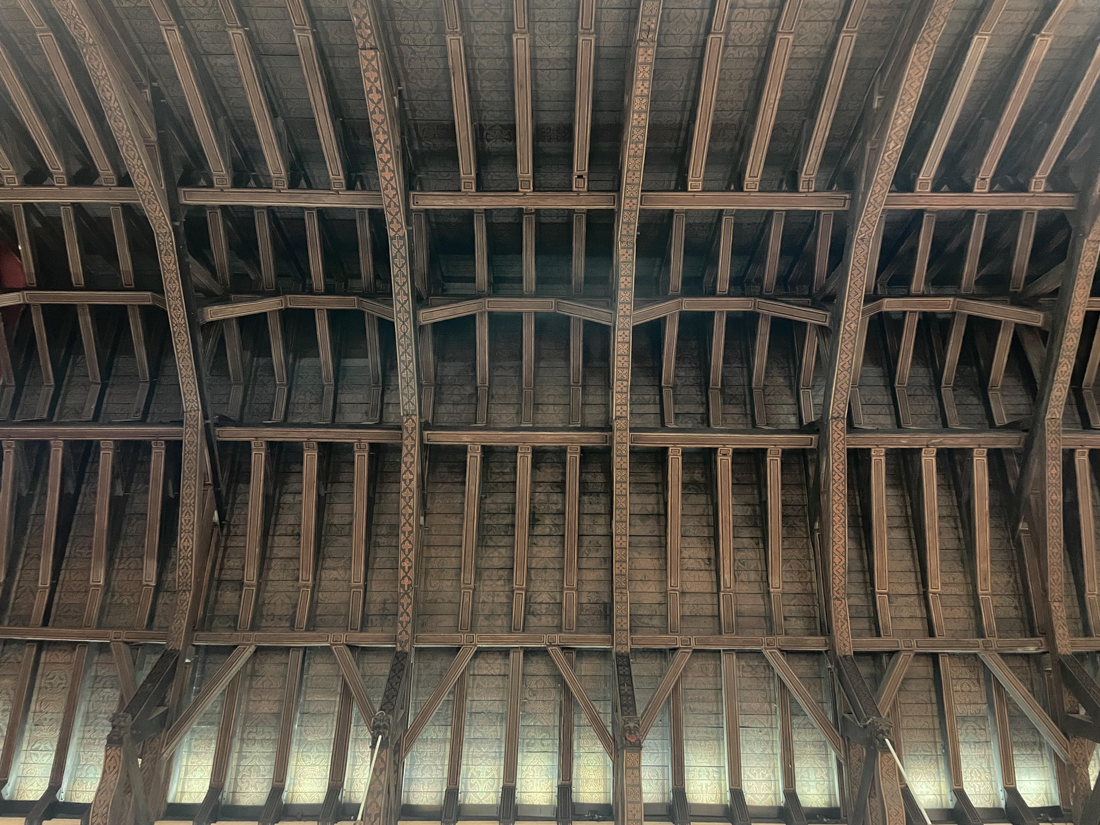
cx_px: 550
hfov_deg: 67.3
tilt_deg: +69.7
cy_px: 412
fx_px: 826
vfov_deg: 53.1
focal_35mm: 26
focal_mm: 4.2
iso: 800
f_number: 1.6
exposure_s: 1/30
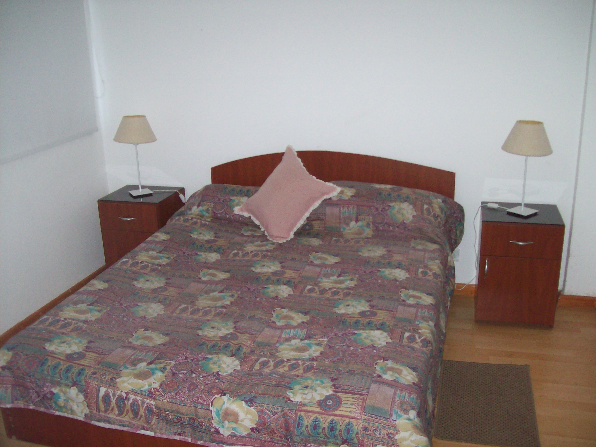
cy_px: 224
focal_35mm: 36
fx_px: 620
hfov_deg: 51.4
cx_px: 298
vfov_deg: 39.7
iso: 200
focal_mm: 6
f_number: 2.7
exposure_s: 1/64
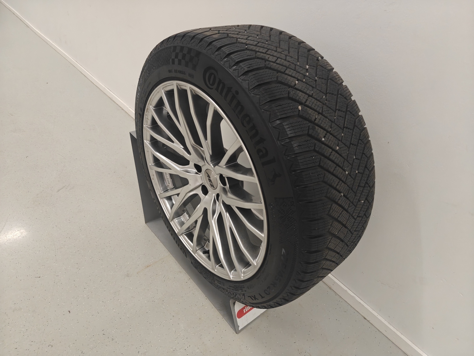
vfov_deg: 58.9
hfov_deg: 73.9
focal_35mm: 23
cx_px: 237
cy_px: 178
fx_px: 315
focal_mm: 6.06
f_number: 1.6
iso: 2000
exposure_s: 1/1476
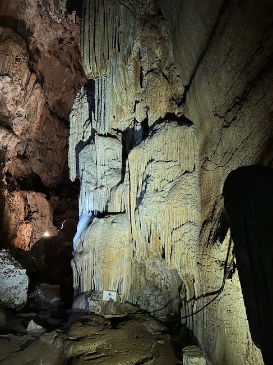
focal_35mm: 26
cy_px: 182
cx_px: 136
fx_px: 274
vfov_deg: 67.3
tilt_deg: +13.7
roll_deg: -2.0
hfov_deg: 53.0
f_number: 1.5
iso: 640
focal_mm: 5.7
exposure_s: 1/12
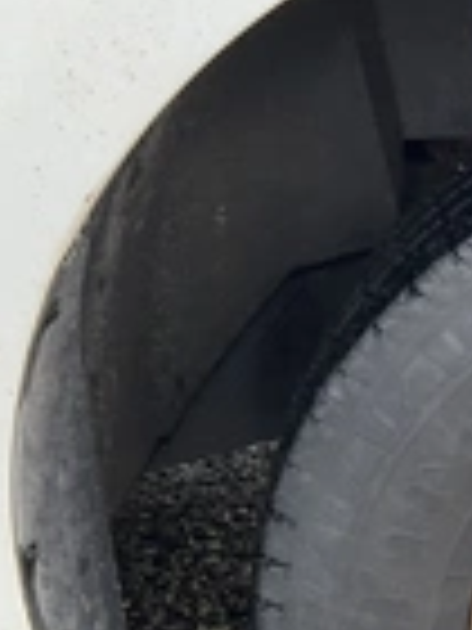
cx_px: 751
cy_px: 590
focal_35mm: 83
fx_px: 1509
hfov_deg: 16.0
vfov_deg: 22.9
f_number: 1.8
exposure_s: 1/122
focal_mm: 3
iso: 20
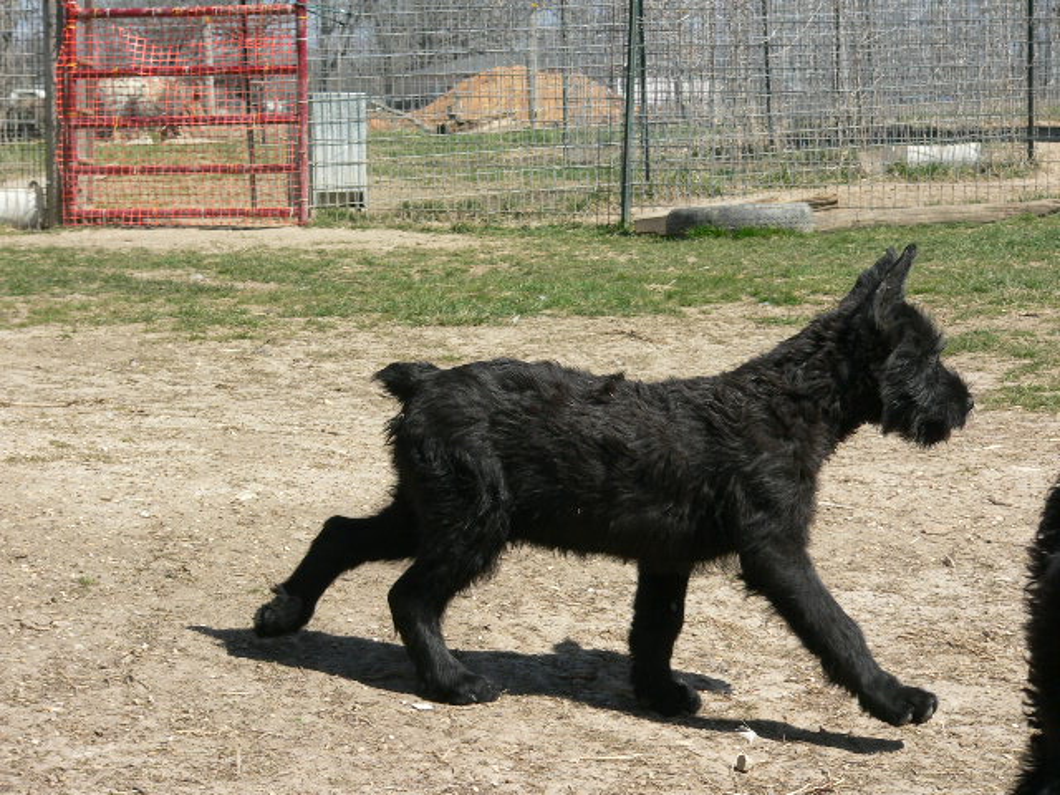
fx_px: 3460
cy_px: 398
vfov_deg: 13.1
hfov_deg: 17.4
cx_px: 530
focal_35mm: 113
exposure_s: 1/400
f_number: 4.6
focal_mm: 18.9
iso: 80
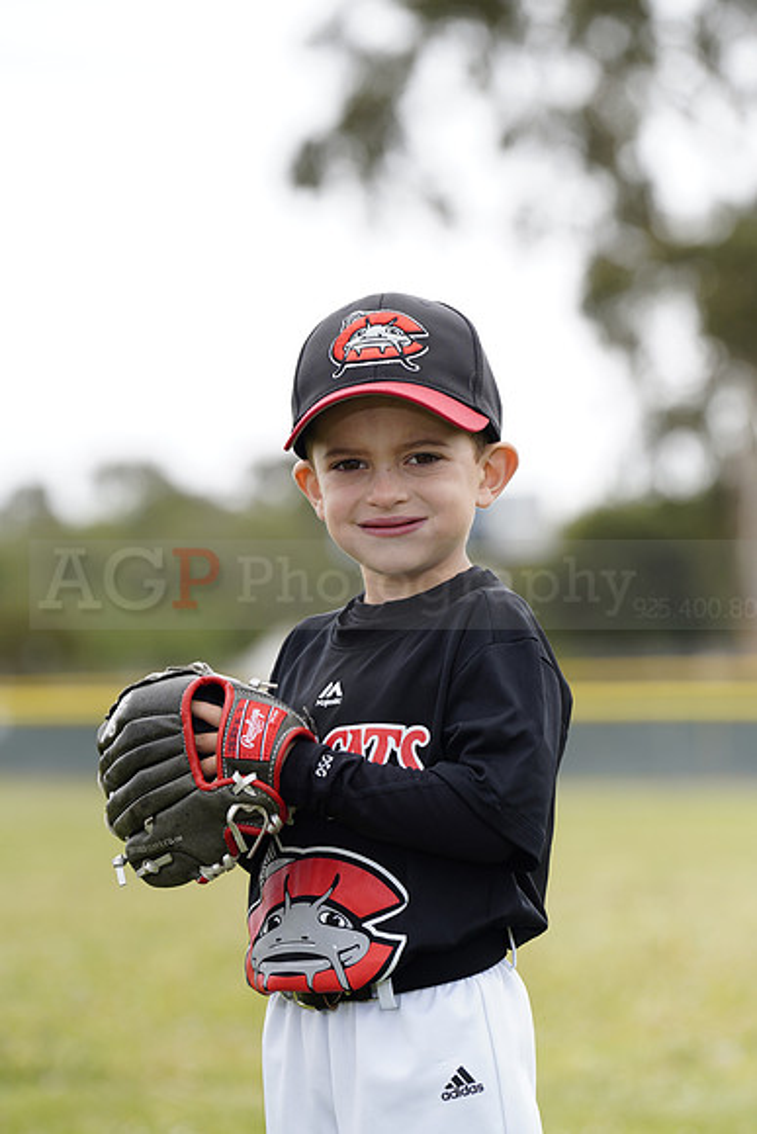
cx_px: 378
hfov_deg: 7.3
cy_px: 567
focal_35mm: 188
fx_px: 5926
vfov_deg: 10.9
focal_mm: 188
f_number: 5.6
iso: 100
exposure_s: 1/250
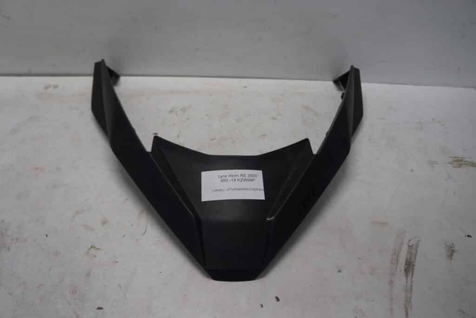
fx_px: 357
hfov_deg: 67.4
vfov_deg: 47.9
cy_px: 159
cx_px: 238
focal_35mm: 27
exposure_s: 1/100
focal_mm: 18
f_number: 4
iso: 100
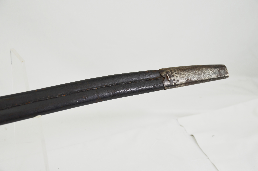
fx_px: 558
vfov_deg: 17.4
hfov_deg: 26.0
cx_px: 129
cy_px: 86
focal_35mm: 78
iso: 200
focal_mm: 52
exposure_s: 1/125
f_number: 5.6
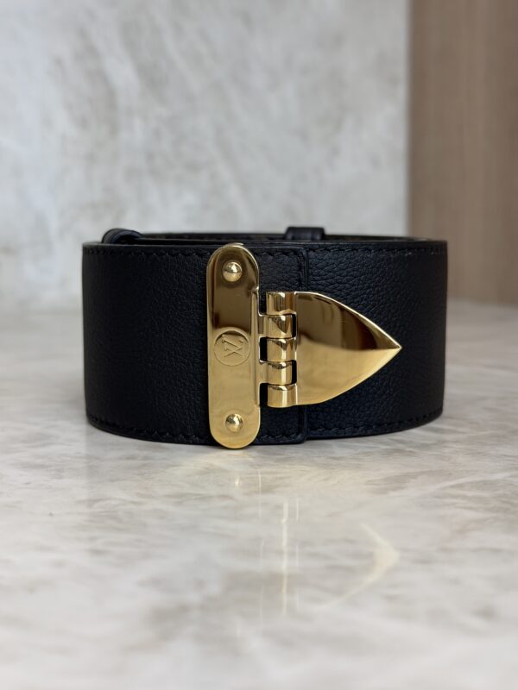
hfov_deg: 30.3
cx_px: 259
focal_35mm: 48
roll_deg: +0.2
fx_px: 958
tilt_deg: -6.5
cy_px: 345
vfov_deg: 39.7
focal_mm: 6.76
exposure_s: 1/120
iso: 64
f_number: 1.78
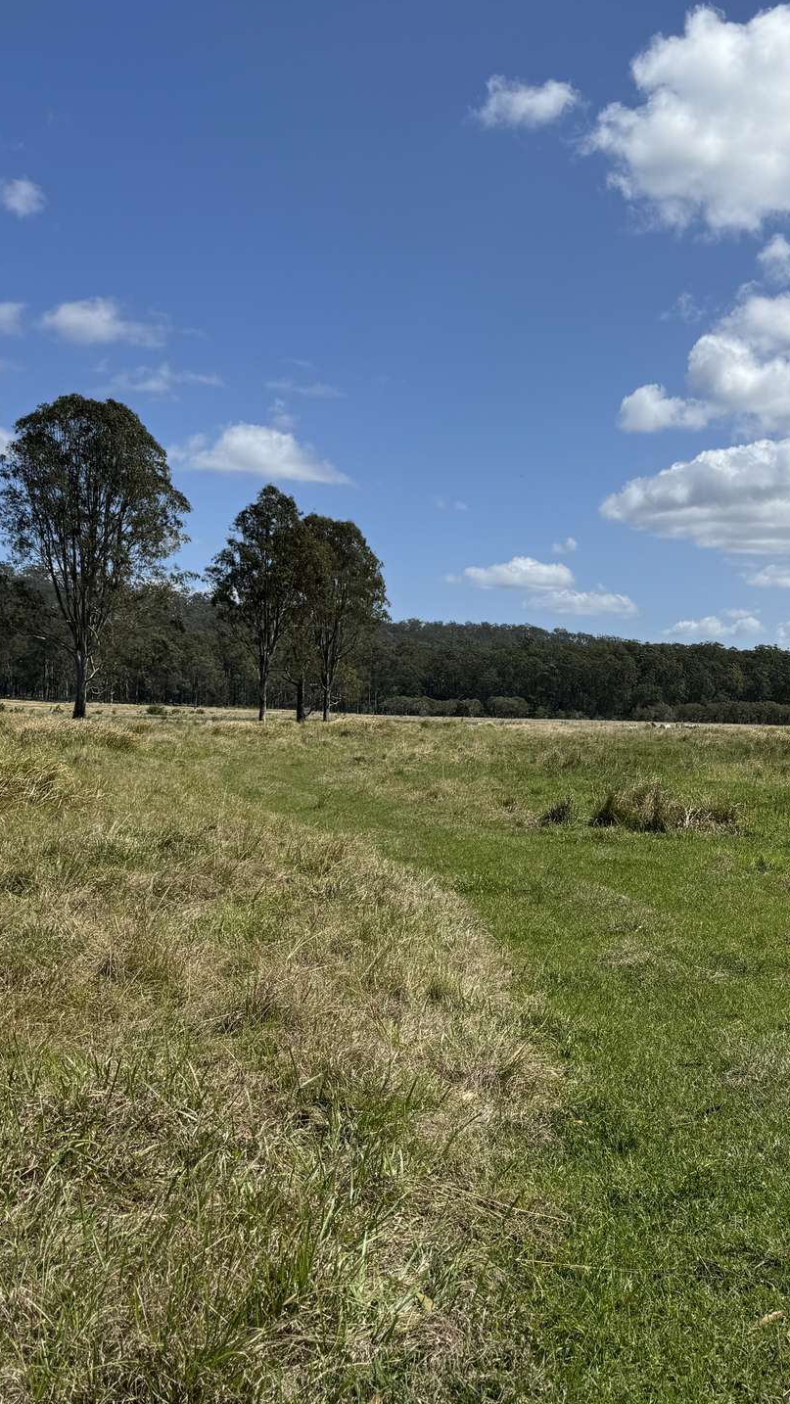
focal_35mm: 35
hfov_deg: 31.5
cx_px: 763
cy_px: 701
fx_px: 1303
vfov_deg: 56.6
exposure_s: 1/7092
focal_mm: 6.76
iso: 80
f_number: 1.78
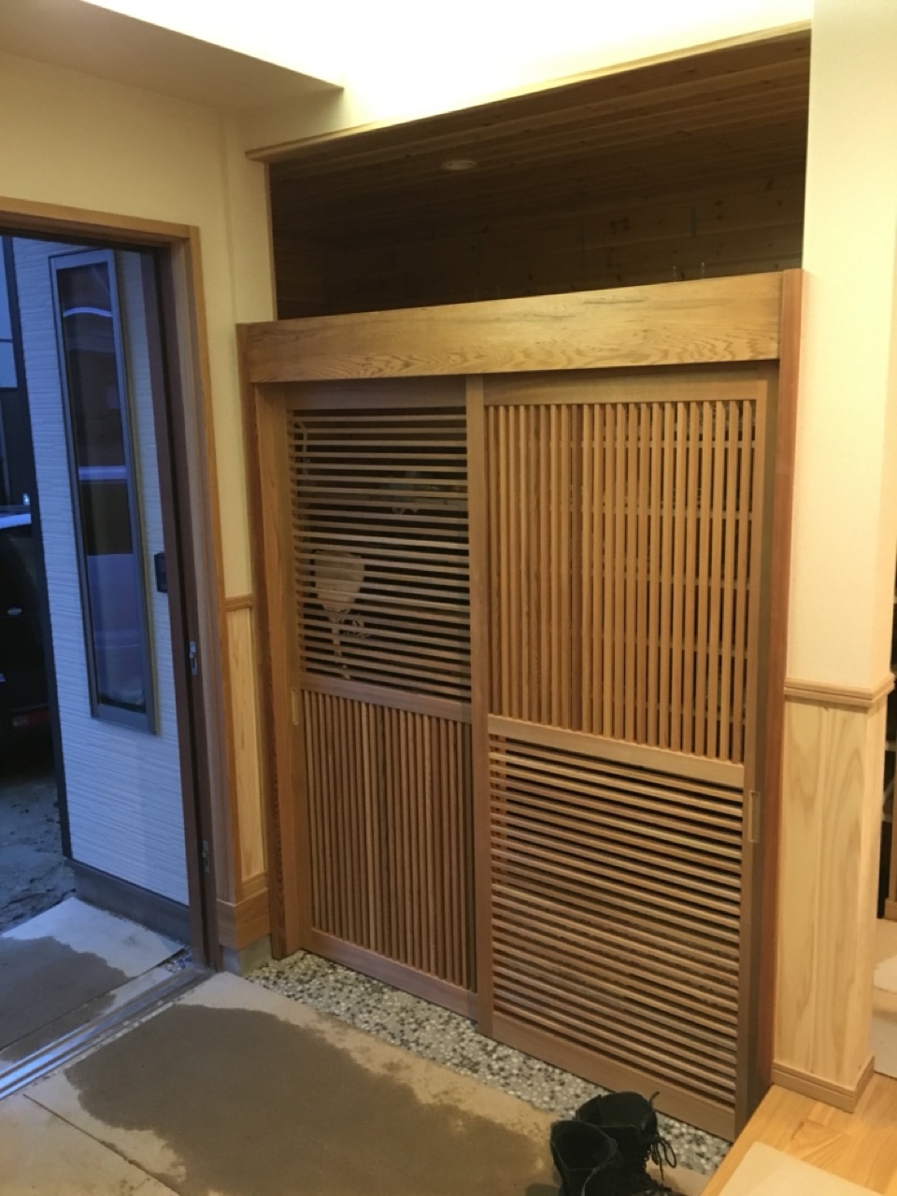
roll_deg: +2.7
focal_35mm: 29
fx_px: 1002
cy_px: 598
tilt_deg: -10.5
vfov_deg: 61.7
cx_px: 448
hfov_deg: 48.2
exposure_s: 1/15
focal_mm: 4.15
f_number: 2.2
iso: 250
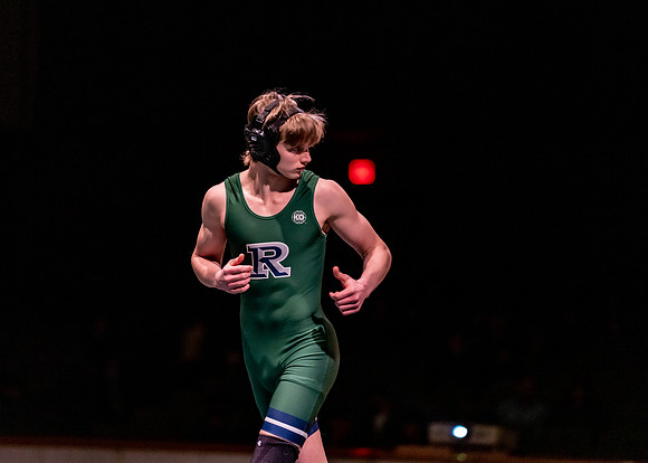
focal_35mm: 141
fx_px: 2603
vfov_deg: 10.2
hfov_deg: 14.2
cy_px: 232
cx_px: 324
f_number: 1.8
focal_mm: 135
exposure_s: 1/640
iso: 2000
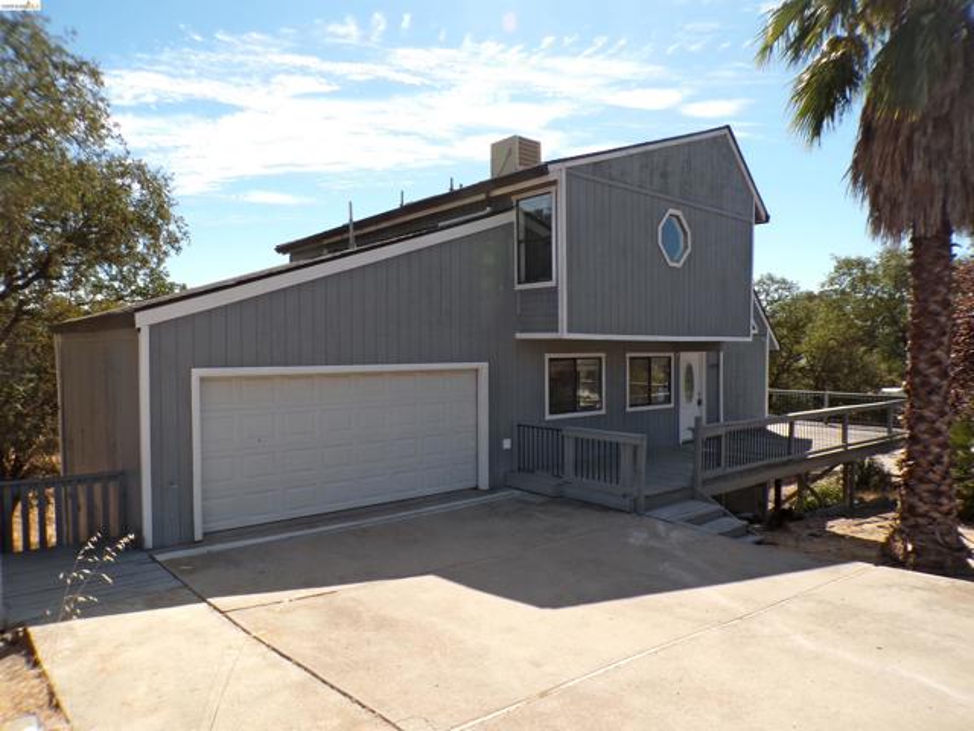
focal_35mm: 24
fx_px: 675
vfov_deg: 56.8
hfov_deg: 71.6
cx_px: 487
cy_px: 366
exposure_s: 1/550
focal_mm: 4.3
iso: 100
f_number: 4.4
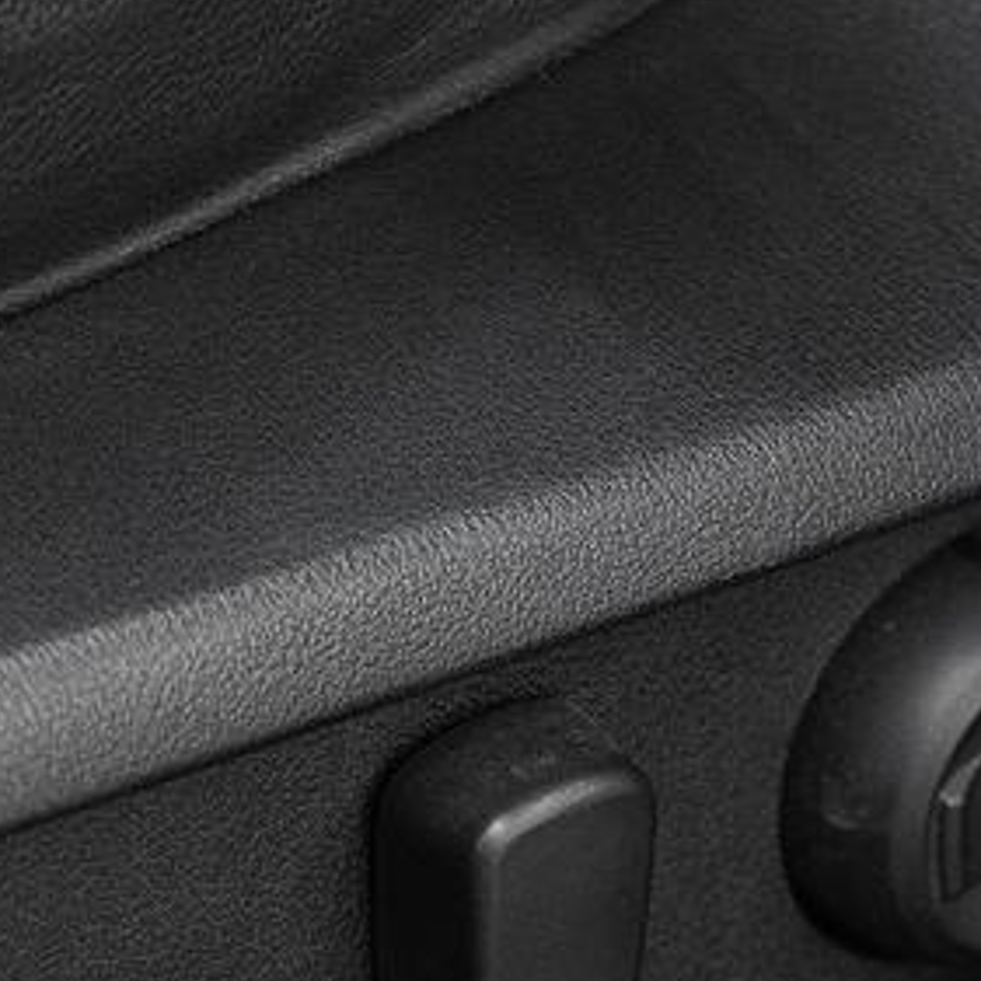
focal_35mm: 355
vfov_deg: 4.9
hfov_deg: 4.9
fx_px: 11382
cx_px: 580
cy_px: 994
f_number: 4
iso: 800
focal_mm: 65.5
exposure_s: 1/30
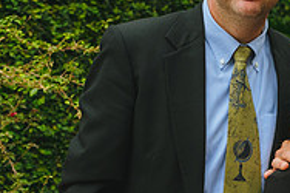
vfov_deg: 12.6
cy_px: 151
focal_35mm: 108
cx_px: 427
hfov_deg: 17.2
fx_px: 869
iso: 1600
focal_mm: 35
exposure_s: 1/250
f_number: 3.5
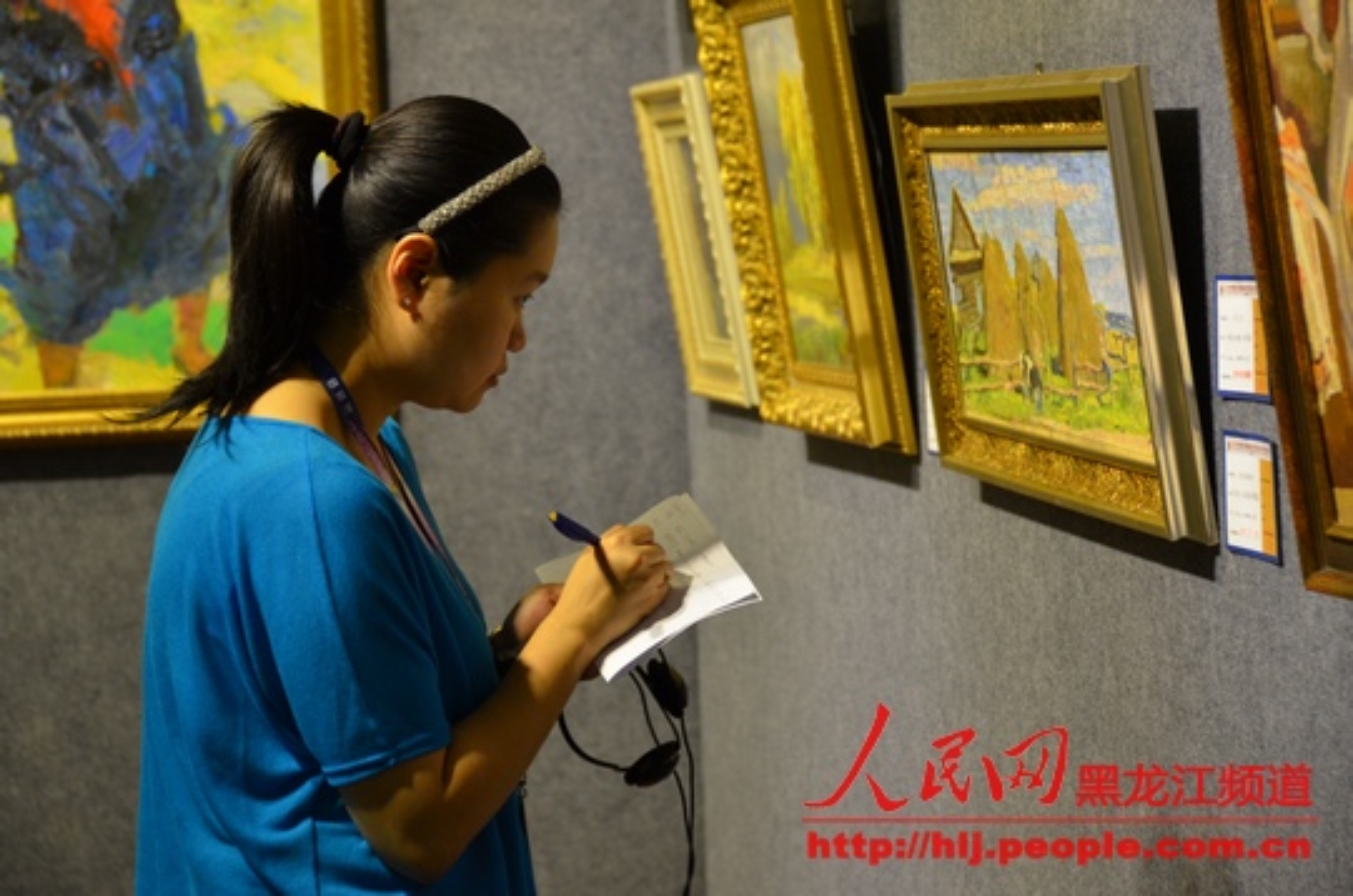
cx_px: 676
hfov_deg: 17.1
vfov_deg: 11.4
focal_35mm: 120
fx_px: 4502
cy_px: 448
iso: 1000
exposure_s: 1/30
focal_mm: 80
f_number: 5
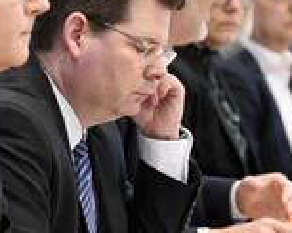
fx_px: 2917
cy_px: 122
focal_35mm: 338
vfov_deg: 4.6
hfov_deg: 5.7
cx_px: 47
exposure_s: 1/500
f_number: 5
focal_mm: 122
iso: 3200
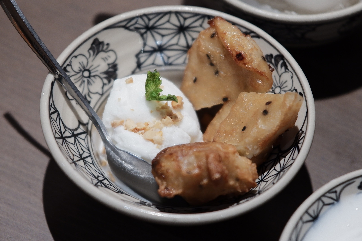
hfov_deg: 24.2
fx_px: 844
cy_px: 120
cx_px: 181
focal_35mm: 84
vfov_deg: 16.2
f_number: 1.7
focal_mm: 56
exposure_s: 1/85
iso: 640
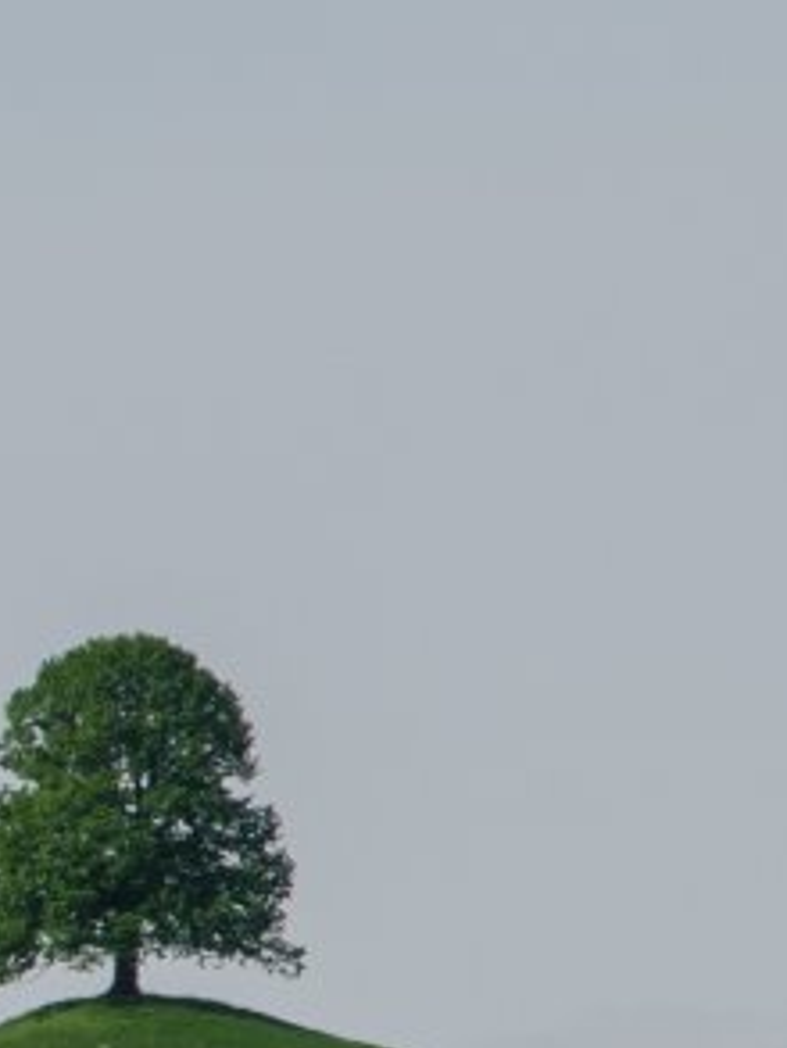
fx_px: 40379
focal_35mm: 1333
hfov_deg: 1.1
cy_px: 740
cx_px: -957
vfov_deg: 1.5
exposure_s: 1/640
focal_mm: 150
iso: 100
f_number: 8
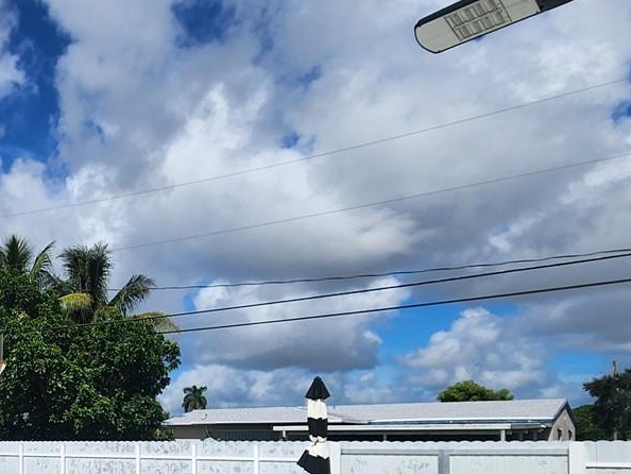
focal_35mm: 35
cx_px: -73
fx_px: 638
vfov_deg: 38.1
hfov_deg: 41.3
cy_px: 421
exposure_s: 1/4408
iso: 50
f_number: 2.2
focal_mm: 2.2
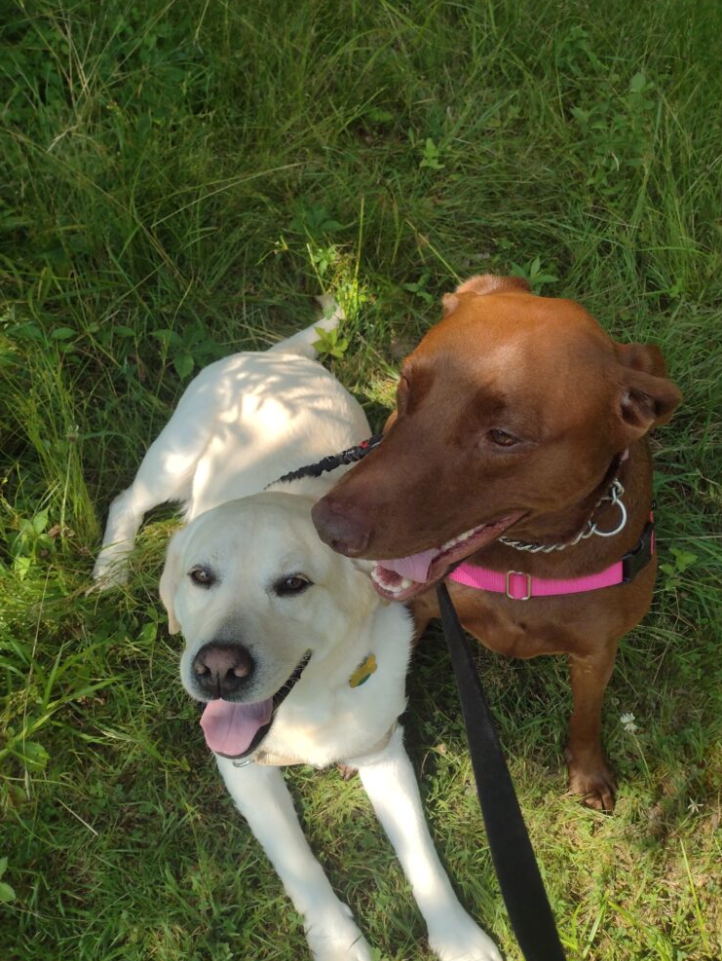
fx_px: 778
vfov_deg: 63.4
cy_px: 476
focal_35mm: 28
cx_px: 367
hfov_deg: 49.8
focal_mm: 4.71
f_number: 1.7
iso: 100
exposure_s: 1/1521
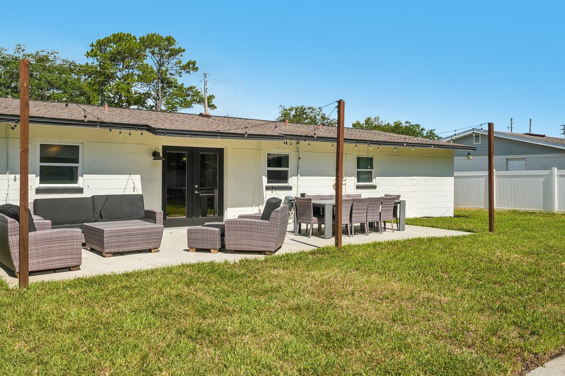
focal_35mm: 32
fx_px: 502
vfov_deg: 41.1
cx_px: 257
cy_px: 181
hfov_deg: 58.6
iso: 320
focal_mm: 24
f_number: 11
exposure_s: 1/400
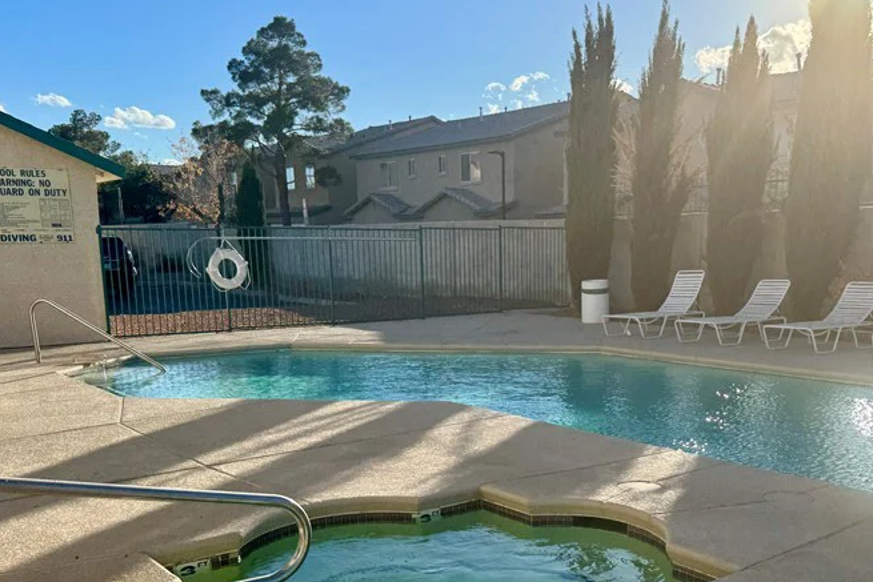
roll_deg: +0.4
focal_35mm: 39
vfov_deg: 33.5
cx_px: 530
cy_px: 436
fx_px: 946
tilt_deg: -12.1
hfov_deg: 49.2
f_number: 1.78
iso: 80
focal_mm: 6.76
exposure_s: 1/4608
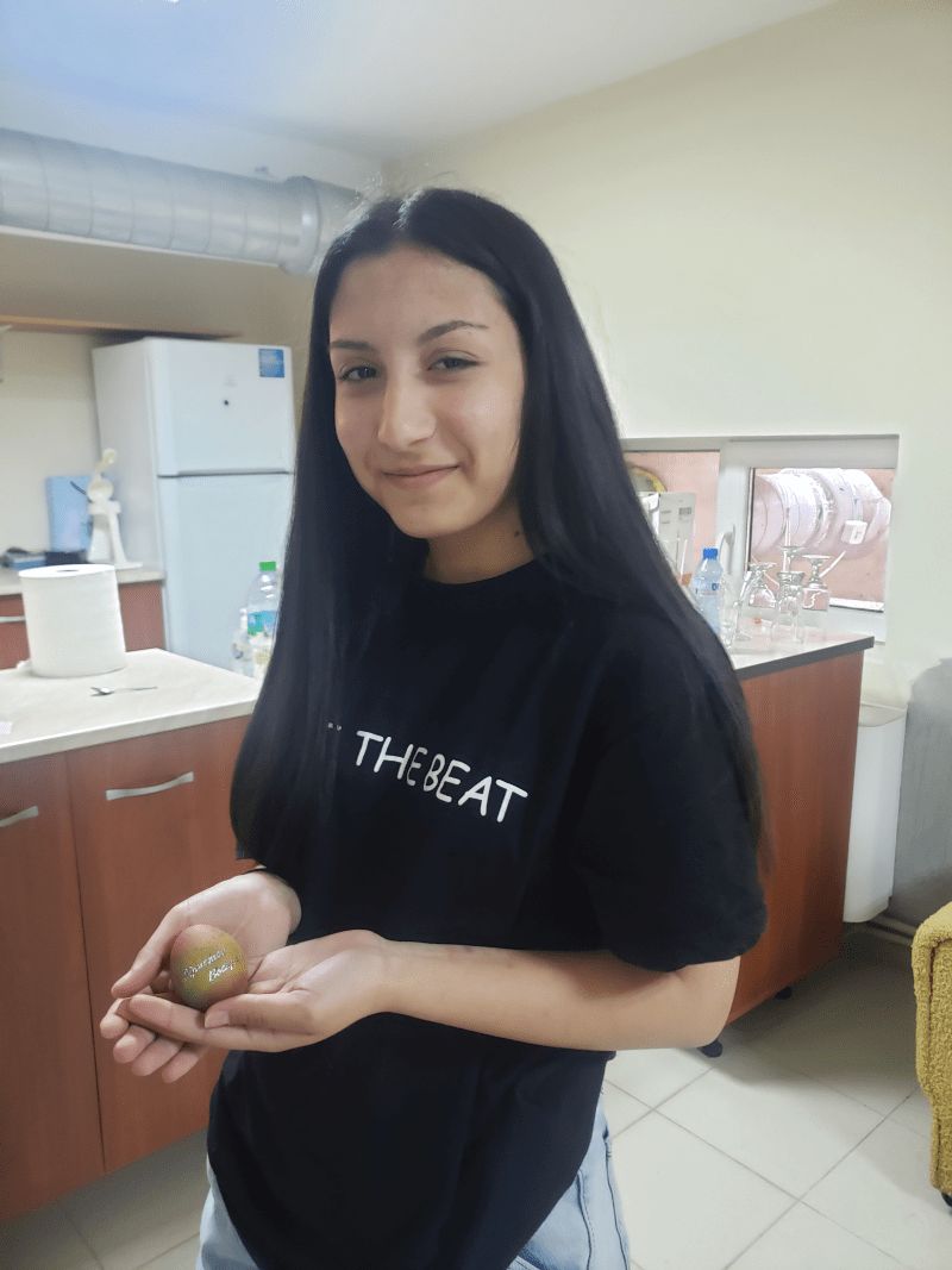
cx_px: 476
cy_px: 635
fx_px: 954
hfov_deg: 53.1
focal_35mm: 26
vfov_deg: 67.3
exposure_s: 1/25
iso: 250
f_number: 1.5
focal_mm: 4.3
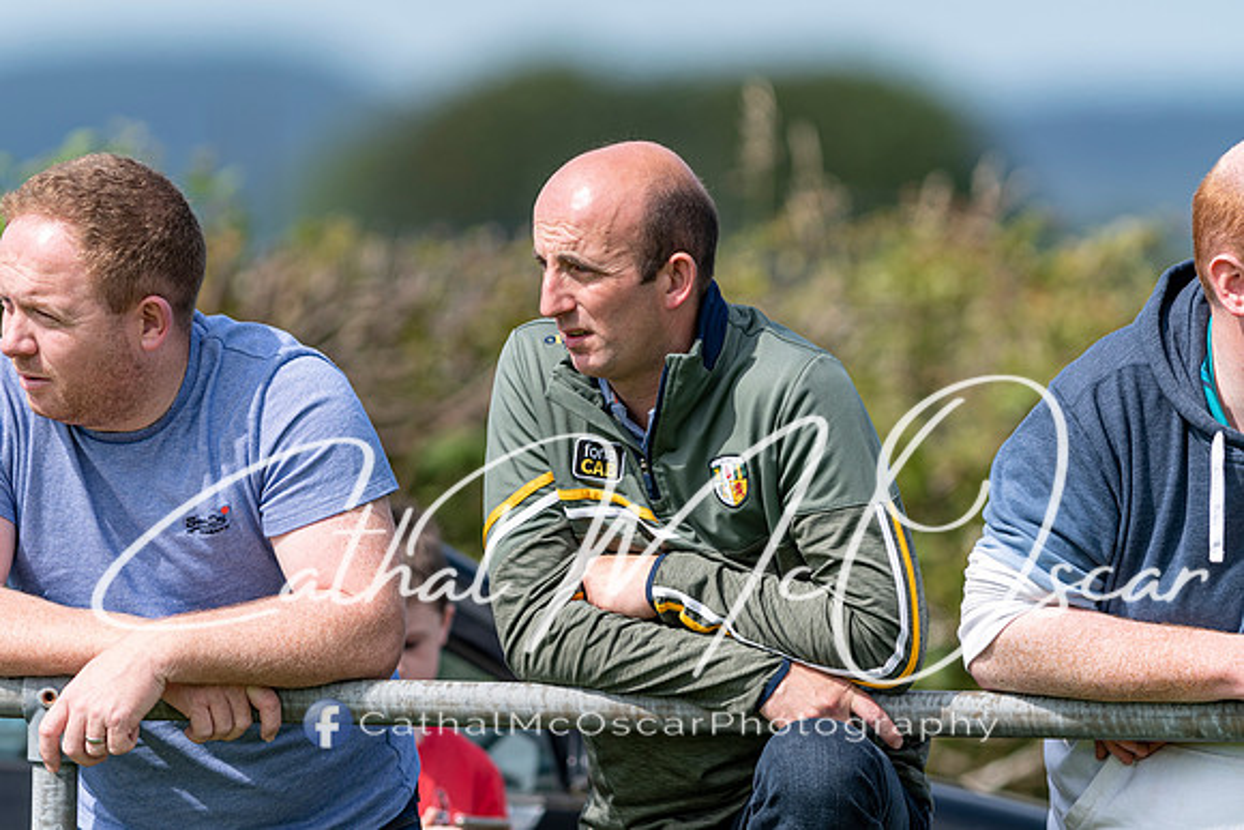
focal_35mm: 450
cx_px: 622
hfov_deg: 4.6
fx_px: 15553
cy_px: 415
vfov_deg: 3.1
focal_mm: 300
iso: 100
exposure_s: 1/1600
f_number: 2.8
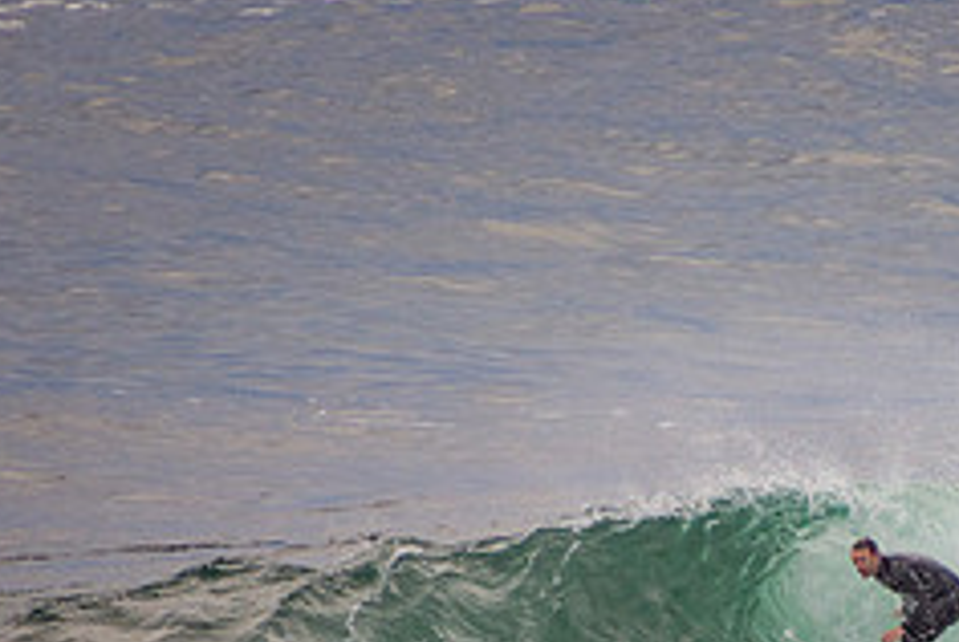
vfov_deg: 0.9
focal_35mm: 1472
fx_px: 39261
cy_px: 729
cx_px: 918
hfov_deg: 1.4
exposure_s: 1/800
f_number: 5.6
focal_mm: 400
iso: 360
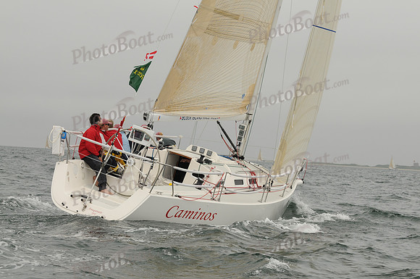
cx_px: 210
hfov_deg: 19.5
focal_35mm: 105
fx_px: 1223
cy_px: 140
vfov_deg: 13.0
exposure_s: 1/640
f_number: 6.3
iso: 200
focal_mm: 70
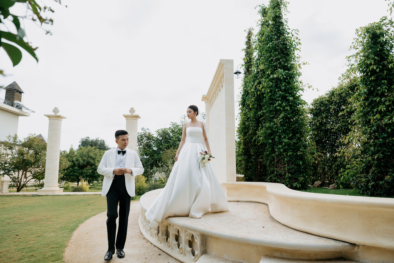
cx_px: 197
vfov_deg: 53.1
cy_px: 132
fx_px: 263
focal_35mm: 24
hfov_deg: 73.7
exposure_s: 1/640
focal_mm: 24
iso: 200
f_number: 4.5
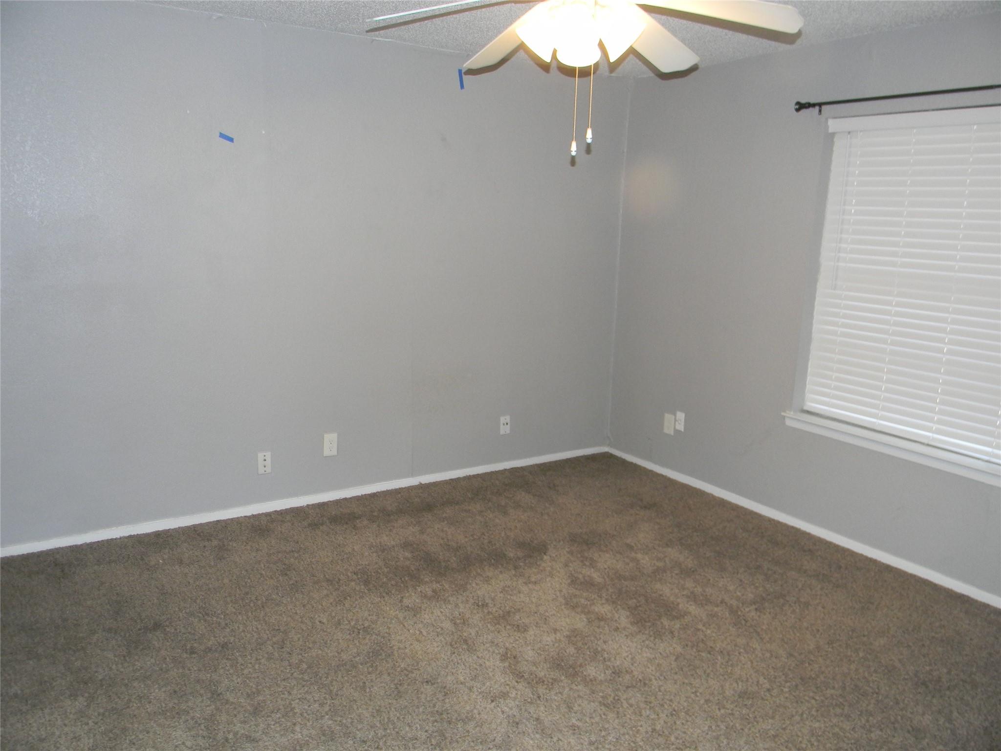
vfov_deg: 49.7
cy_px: 376
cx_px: 500
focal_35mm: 28
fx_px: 810
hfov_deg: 63.4
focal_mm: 5
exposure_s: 1/26
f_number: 3.5
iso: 221
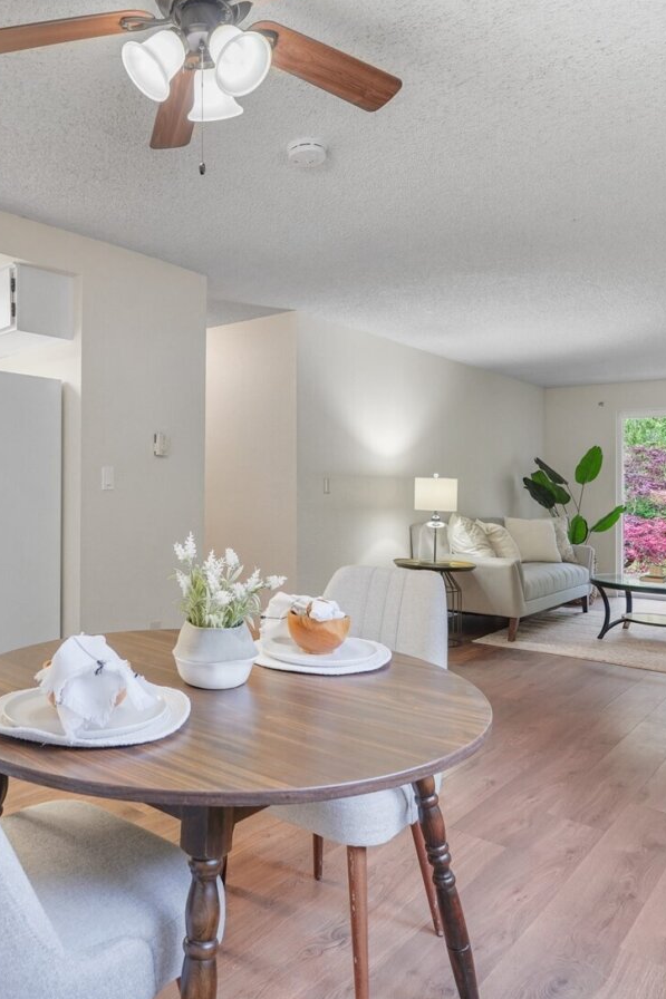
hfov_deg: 48.9
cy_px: 493
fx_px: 716
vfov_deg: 69.9
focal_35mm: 26
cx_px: 212
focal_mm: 16.5
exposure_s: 1/2
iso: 400
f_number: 5.6
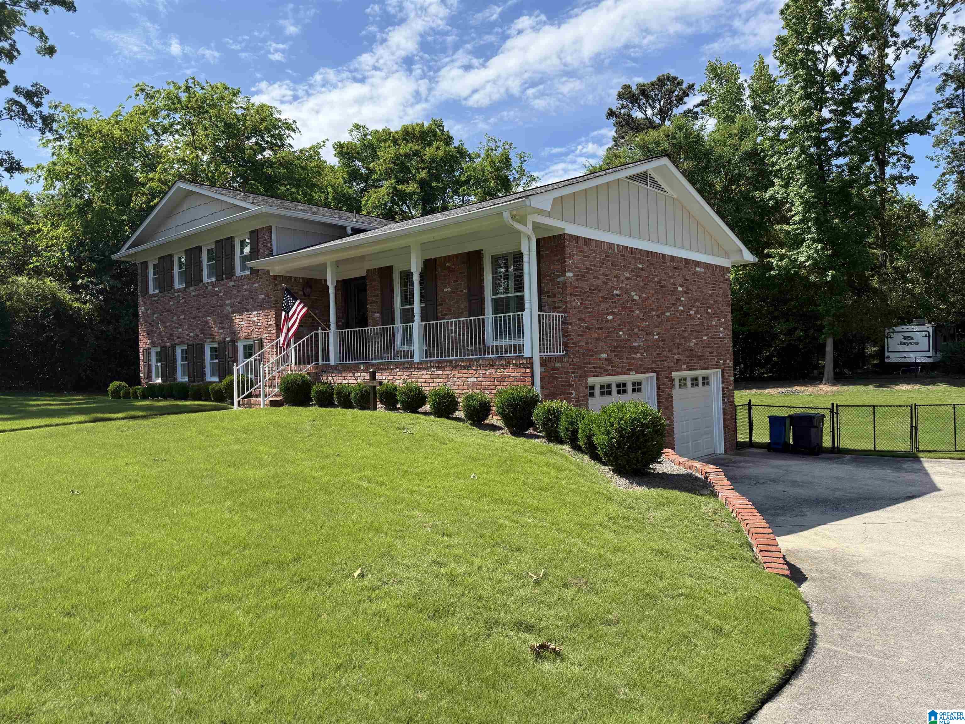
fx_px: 669
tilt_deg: +1.0
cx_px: 482
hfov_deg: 71.6
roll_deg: +1.3
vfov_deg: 56.8
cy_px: 362
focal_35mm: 24
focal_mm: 6.76
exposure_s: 1/3425
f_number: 1.78
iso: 100
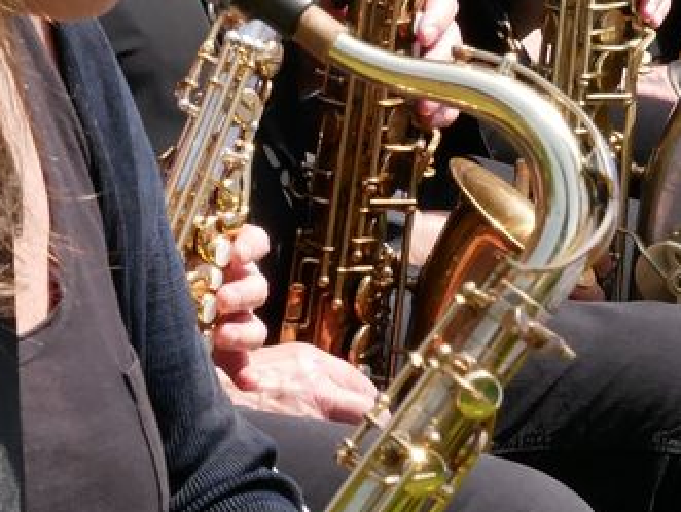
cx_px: 428
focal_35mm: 424
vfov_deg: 3.5
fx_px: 8350
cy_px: -345
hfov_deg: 4.7
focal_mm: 61
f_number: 11
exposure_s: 1/320
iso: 800
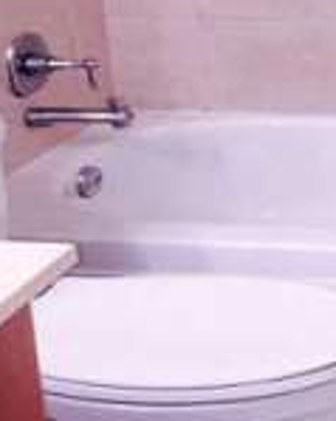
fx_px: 1132
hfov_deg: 15.7
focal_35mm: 91
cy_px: -20
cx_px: 486
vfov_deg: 20.3
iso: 40
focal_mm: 4.15
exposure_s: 1/30
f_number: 2.2
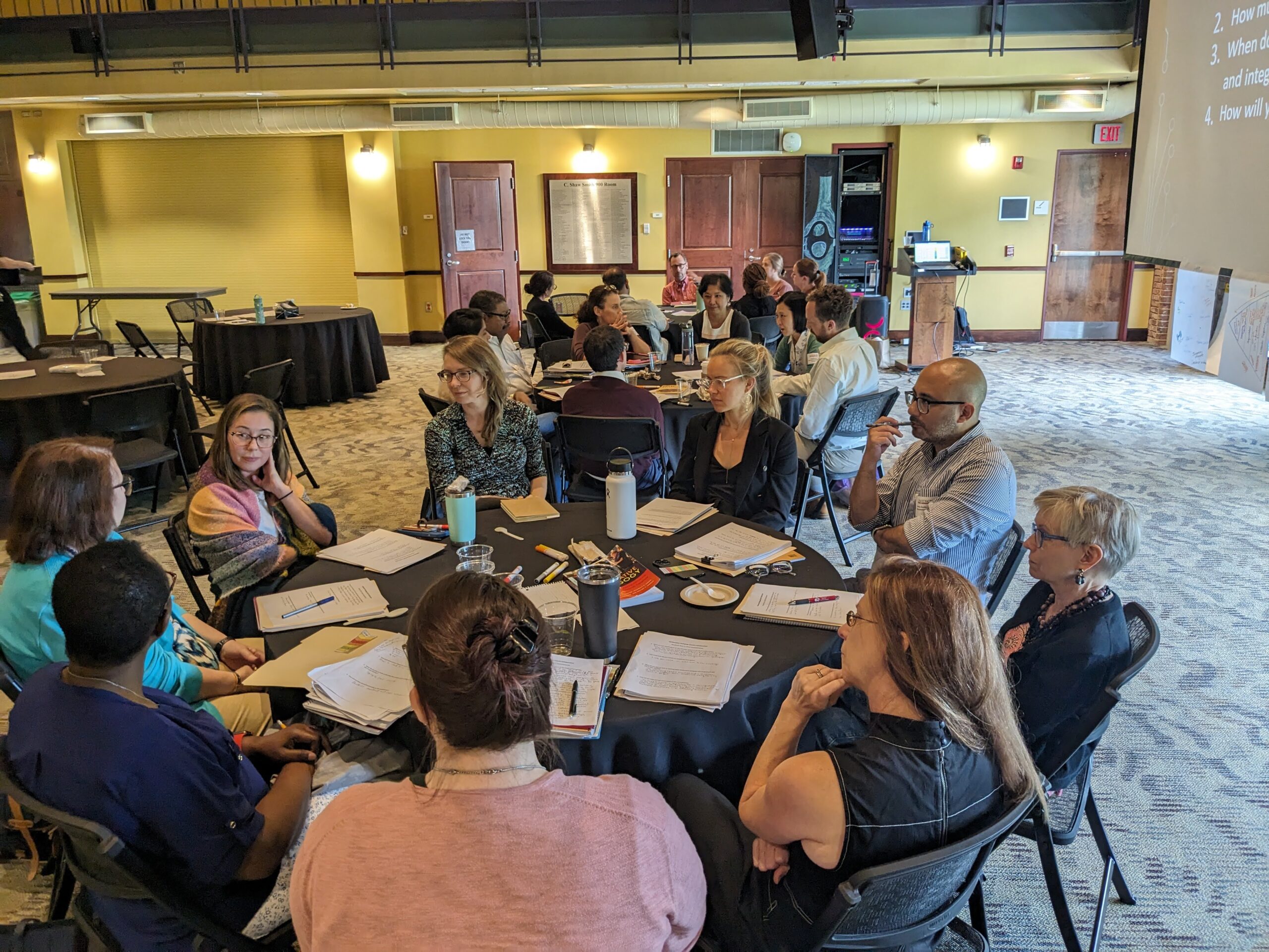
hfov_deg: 65.3
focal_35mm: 27
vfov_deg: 51.4
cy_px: 476
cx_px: 634
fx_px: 990
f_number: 1.73
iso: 213
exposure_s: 1/60
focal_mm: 4.38
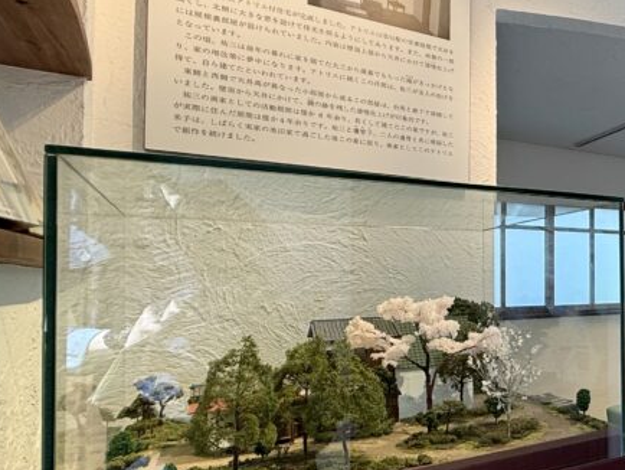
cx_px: 707
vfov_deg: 42.9
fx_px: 596
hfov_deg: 42.0
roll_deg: +0.1
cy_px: 268
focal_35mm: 33
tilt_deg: +0.5
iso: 80
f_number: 2.2
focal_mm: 2.22
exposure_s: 1/100
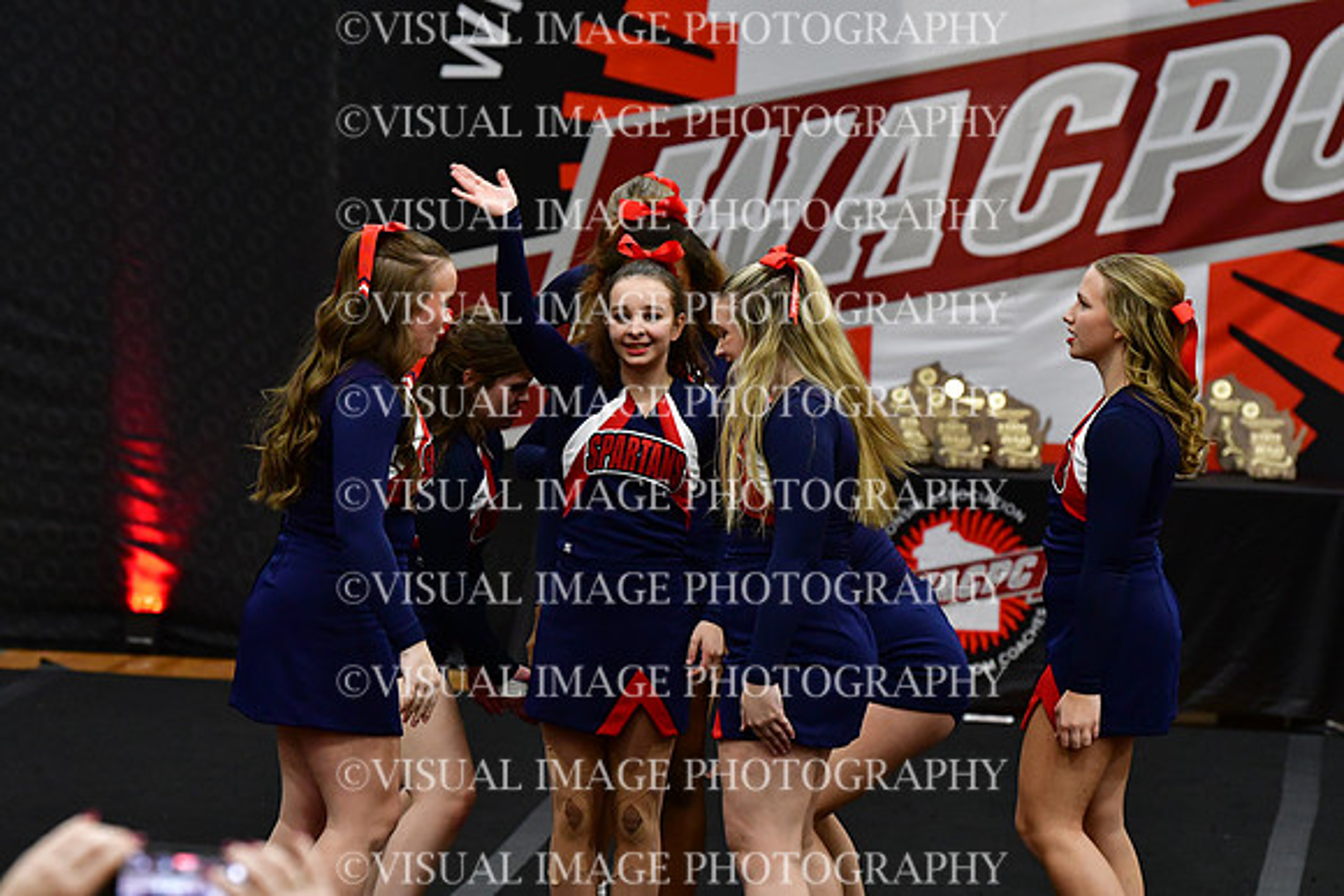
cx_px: 672
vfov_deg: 6.1
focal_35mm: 225
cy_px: 448
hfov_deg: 9.1
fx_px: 8402
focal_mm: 150
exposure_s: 1/500
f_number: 4
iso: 4000
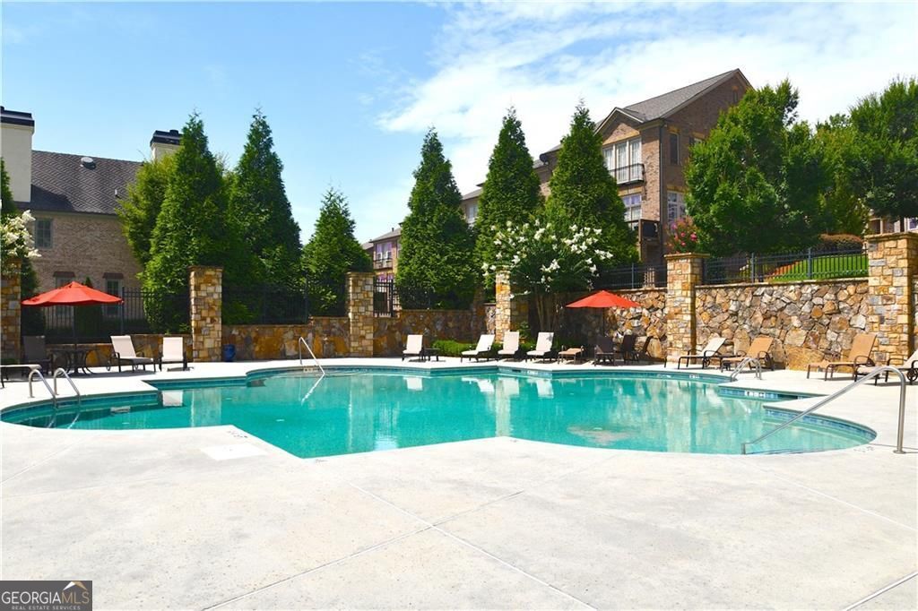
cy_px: 306
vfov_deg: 51.3
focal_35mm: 25
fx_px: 637
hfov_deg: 71.5
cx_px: 459
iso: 140
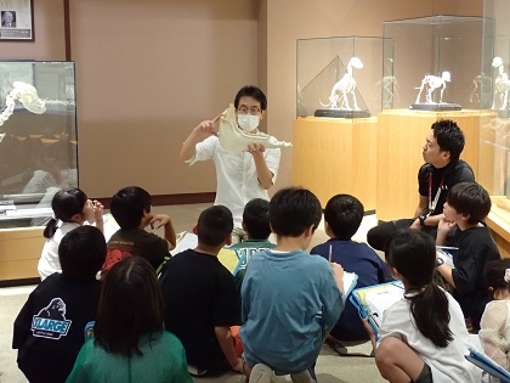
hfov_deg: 38.2
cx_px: 255
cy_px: 192
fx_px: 737
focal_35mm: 50
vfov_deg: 29.1
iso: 1600
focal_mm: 9.01
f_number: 3.2
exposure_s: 1/50
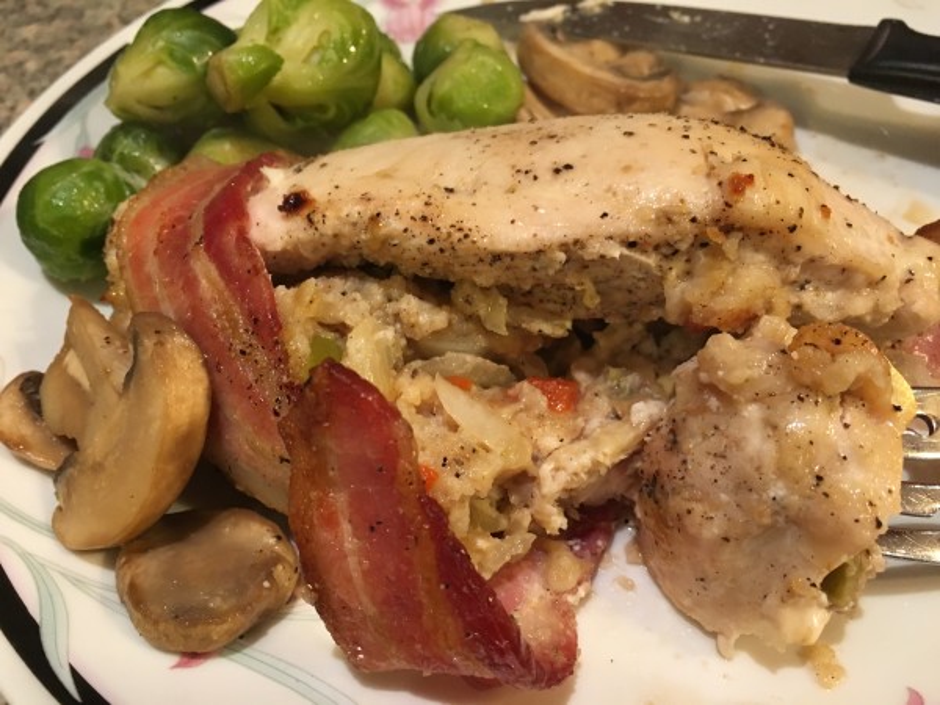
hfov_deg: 61.7
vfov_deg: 48.2
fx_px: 787
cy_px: 352
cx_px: 470
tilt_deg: -50.7
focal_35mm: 29
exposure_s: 1/30
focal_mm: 4.15
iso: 160
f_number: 2.2
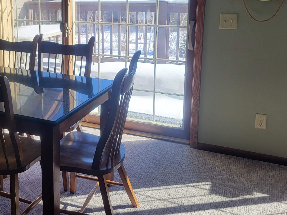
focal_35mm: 47
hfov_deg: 39.2
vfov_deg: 30.4
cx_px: 66
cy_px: 53
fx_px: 390
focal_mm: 5.4
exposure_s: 1/212
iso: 40
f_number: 1.8
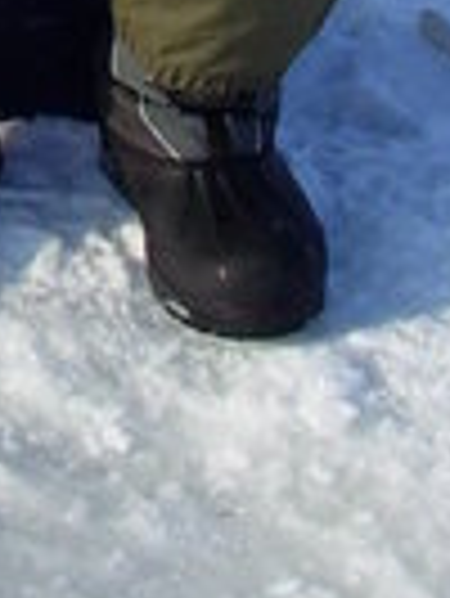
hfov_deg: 6.5
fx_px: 3963
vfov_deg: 8.2
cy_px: -647
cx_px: -54
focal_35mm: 229
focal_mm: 6.3
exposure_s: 1/527
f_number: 4.9
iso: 50
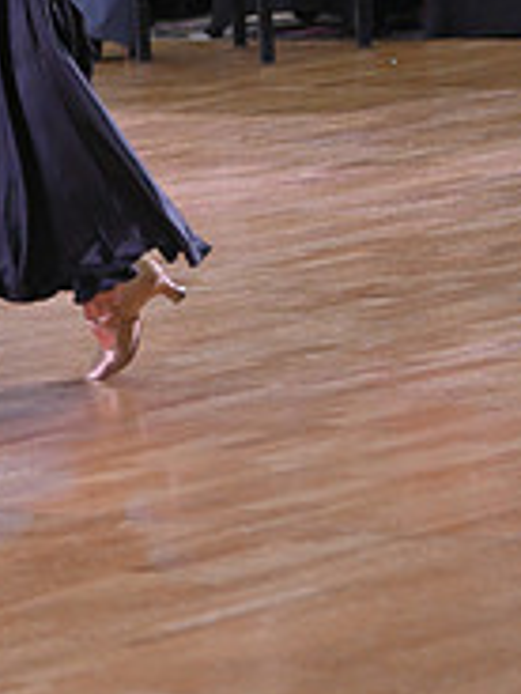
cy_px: -185
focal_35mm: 363
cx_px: -172
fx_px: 7285
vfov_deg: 5.4
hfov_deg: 4.1
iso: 3200
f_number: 5
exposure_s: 1/400
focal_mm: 120
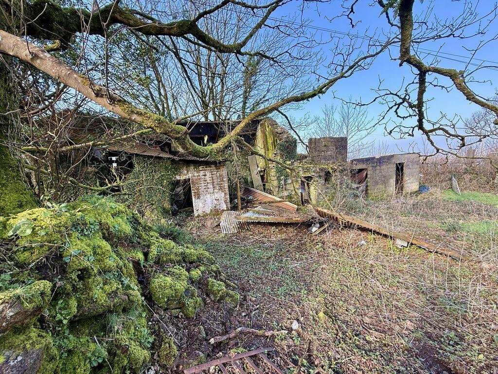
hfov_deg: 102.1
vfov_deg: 85.7
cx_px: 249
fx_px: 201
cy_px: 187
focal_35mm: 14
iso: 64
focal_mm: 2.22
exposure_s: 1/197
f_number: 2.2
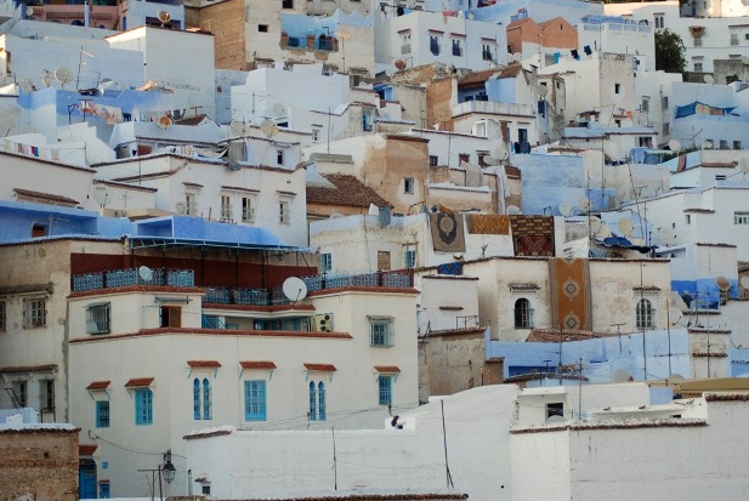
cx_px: 381
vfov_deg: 12.6
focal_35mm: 109
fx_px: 2270
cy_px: 243
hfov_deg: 18.7
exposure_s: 1/160
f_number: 4
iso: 200
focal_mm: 70
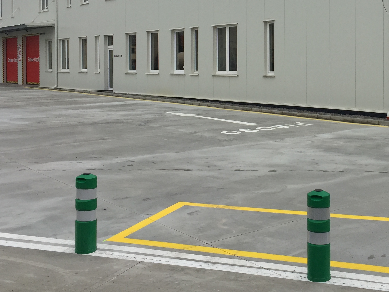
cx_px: 287
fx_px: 584
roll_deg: -0.5
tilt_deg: -1.2
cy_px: 69
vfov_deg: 27.6
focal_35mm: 52
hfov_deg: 36.1
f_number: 2.2
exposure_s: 1/2198
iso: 32
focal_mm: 4.15
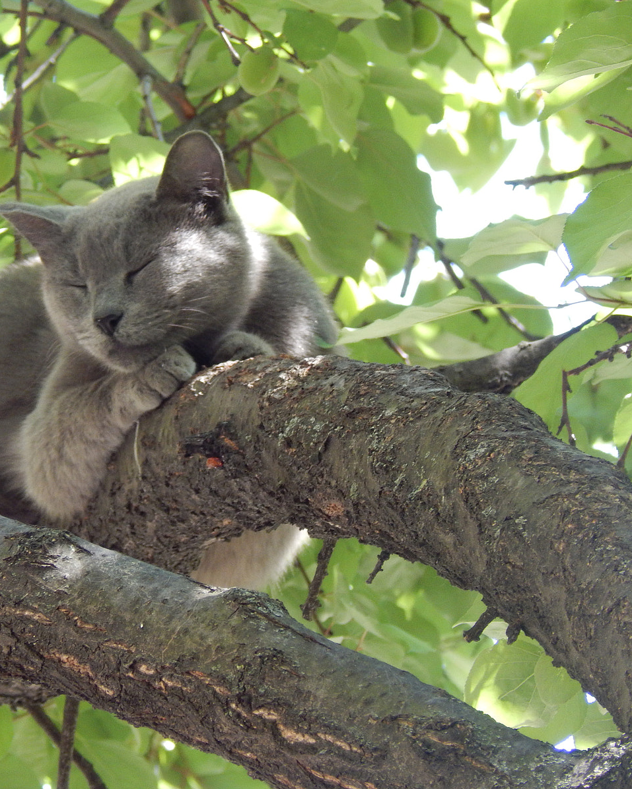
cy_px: 394
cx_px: 110
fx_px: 12975
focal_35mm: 555
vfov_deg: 3.5
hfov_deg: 2.8
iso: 280
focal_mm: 76.4
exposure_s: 1/60
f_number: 5.7
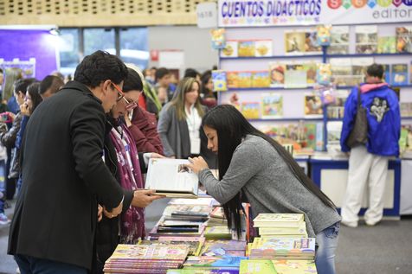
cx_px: 206
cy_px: 137
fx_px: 801
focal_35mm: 70
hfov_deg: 28.9
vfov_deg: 19.4
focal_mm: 70
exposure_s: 1/100
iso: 1600
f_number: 2.8
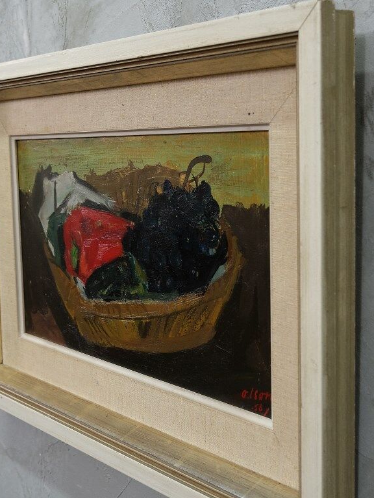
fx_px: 734
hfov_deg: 28.5
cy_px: 225
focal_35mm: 51
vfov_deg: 37.4
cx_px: 146
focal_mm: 21.2
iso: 500
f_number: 4
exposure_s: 1/30
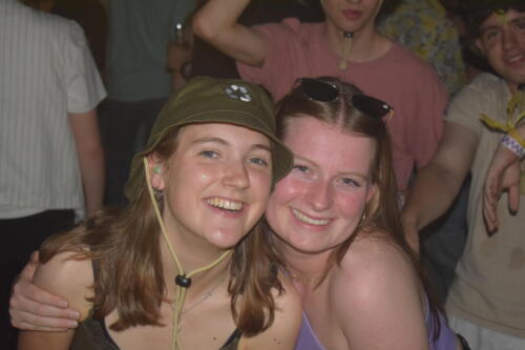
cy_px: 175
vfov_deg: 19.7
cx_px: 262
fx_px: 1006
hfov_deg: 29.3
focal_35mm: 69
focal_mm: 46
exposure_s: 1/60
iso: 3200
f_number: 5.3
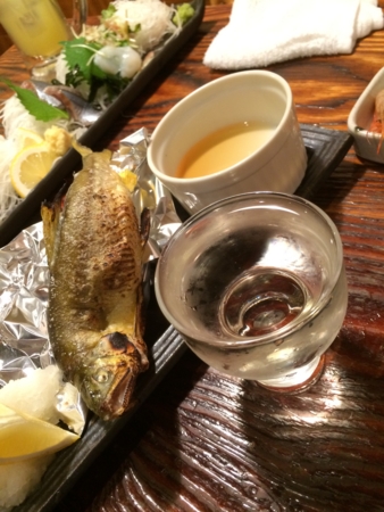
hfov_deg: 48.3
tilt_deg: -46.7
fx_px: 429
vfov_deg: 61.6
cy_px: 256
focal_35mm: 29
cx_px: 192
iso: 250
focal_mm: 4.15
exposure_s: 1/17
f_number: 2.2
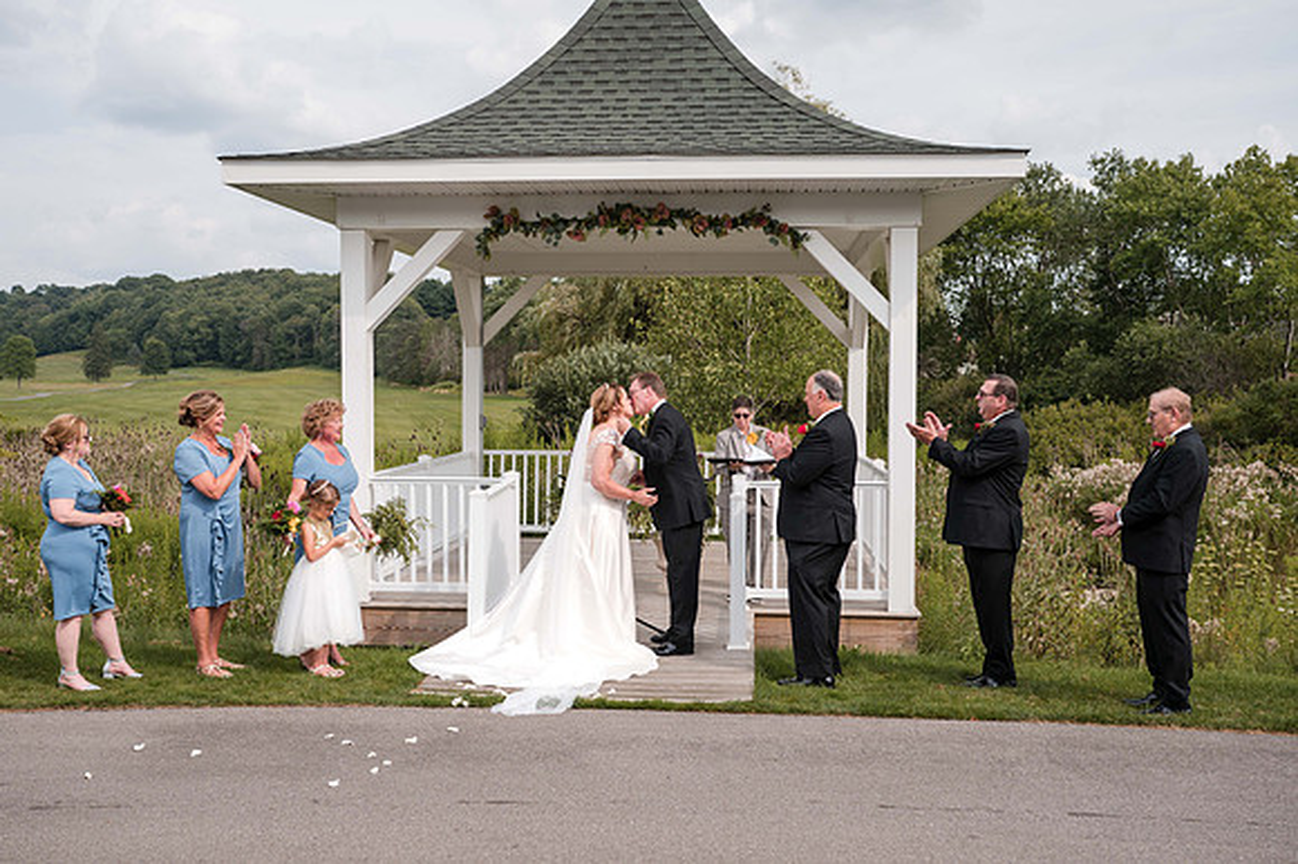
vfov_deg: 35.8
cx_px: 645
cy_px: 432
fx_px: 1336
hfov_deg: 51.8
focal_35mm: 37
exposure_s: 1/640
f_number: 4
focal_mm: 35
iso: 80
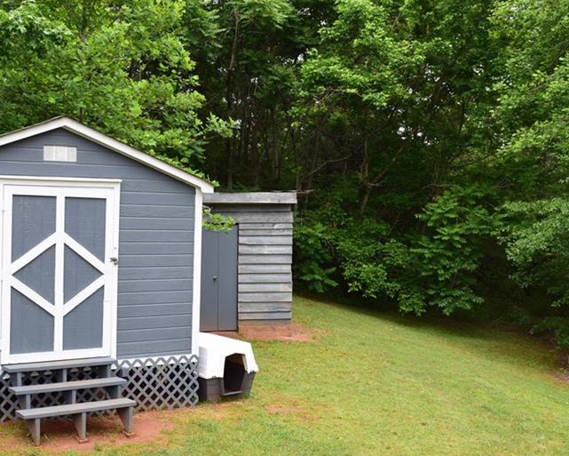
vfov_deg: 33.4
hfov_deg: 40.3
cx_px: 163
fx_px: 758
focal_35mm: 45
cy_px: 251
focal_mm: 20
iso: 400
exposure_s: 1/125
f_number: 9
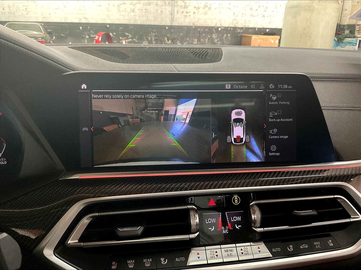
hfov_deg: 61.7
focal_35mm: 29
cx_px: 180
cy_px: 135
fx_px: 302
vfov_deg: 48.2
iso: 320
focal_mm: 3
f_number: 1.8
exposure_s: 1/40
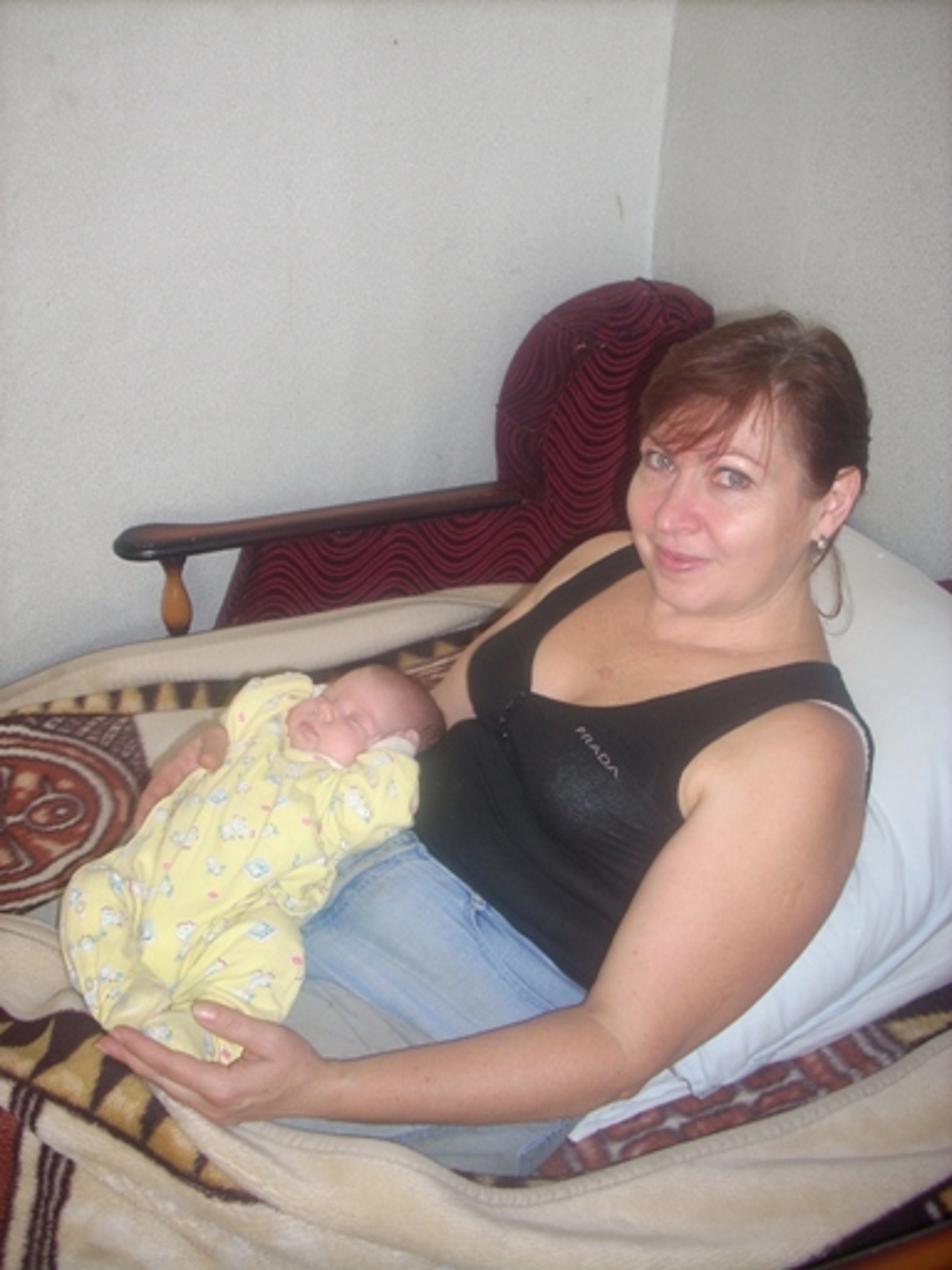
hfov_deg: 38.7
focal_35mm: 37
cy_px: 635
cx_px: 476
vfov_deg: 50.1
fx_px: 1357
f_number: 2.8
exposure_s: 1/30
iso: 64
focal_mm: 6.2
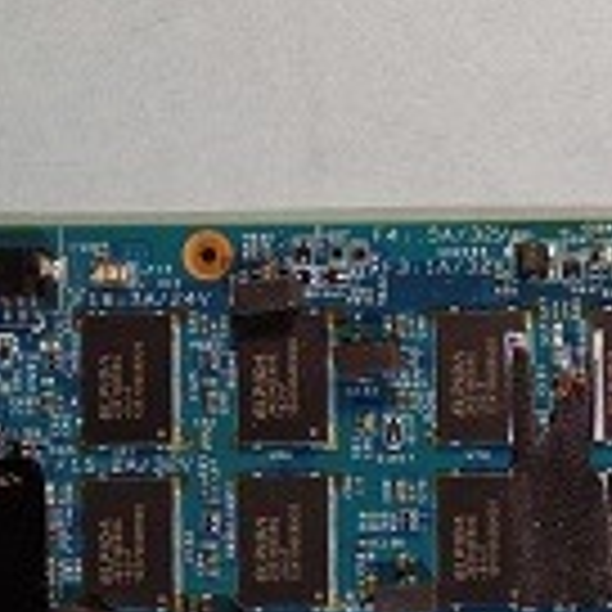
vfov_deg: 9.6
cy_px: 554
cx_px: 1161
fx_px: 3640
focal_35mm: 182
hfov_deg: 9.1
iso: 100
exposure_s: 1/6
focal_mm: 26
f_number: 8
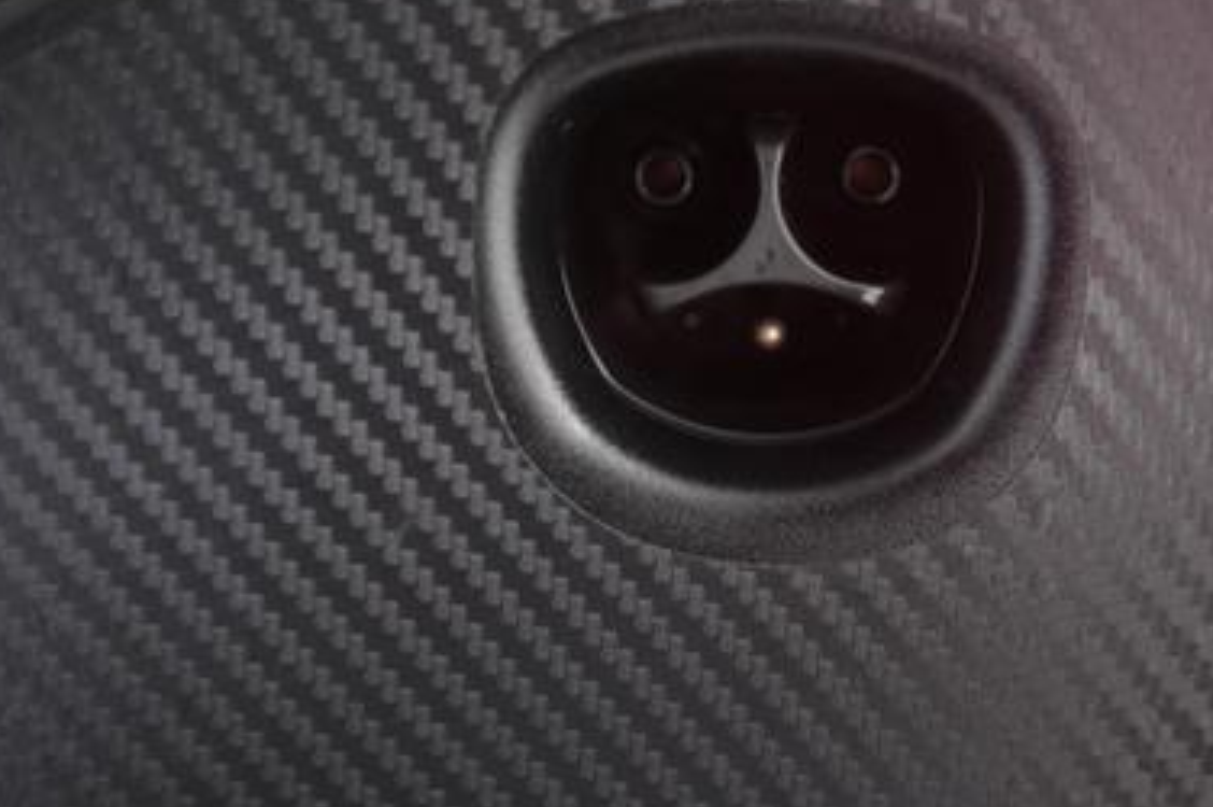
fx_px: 1549
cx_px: 781
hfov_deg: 42.4
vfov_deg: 29.0
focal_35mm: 46
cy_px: 281
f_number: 2.8
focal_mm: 27
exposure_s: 1/60
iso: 4000
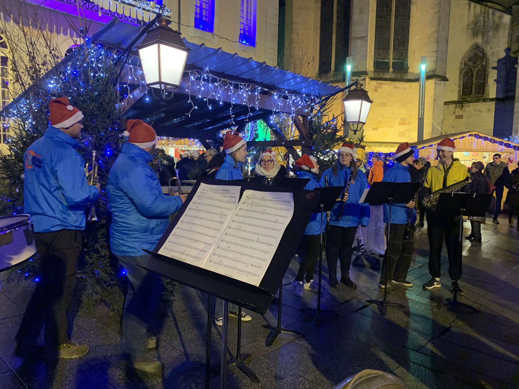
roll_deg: -1.4
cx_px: 260
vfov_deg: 53.1
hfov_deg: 67.3
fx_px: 390
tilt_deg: -5.8
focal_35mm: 26
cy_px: 194
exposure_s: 1/25
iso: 500
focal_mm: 4.25
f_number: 1.8
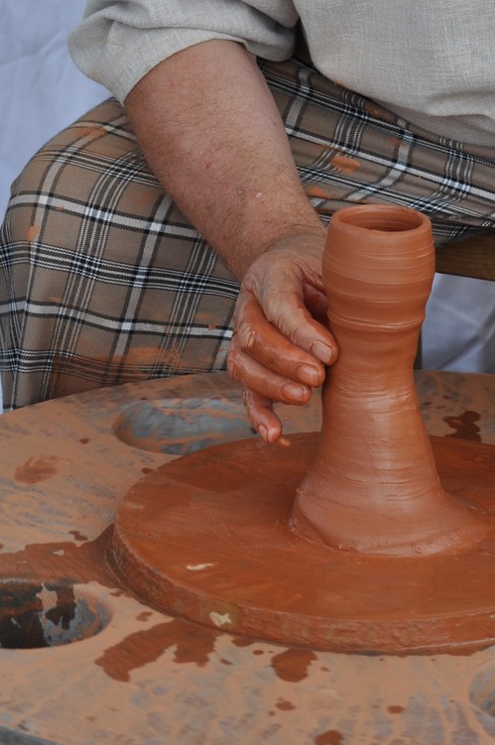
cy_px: 26
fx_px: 3411
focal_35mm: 165
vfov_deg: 12.3
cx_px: 414
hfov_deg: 8.3
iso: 200
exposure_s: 1/250
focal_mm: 55
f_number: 8
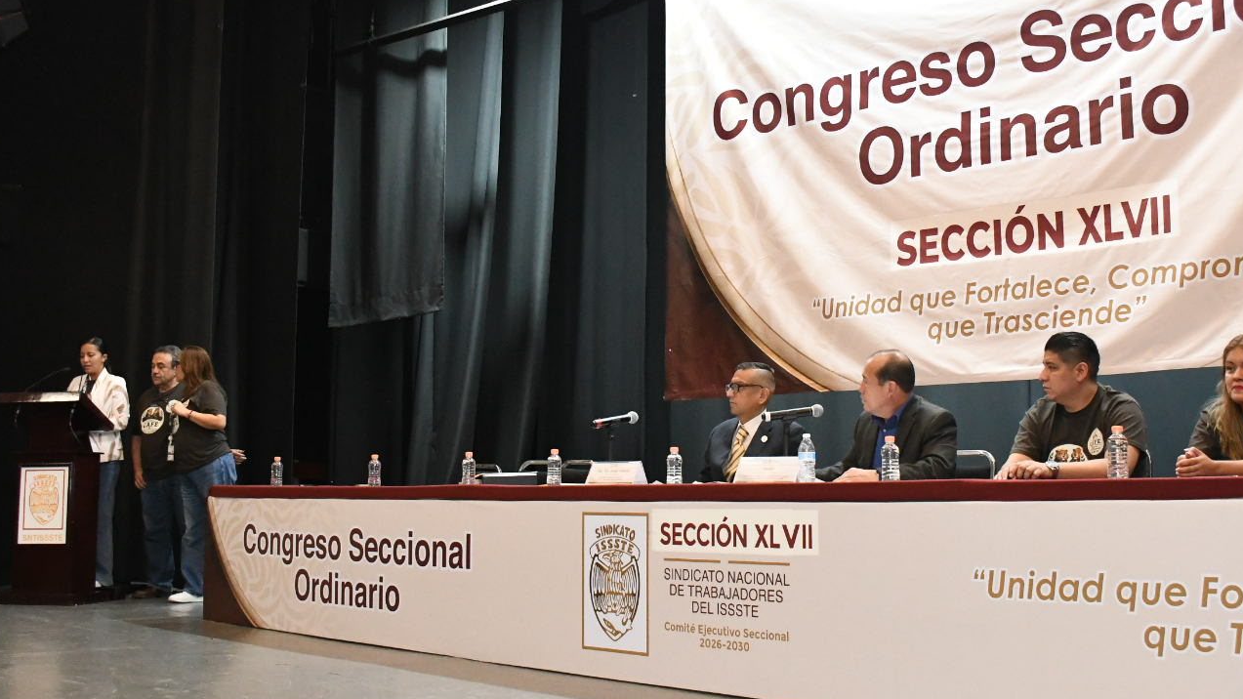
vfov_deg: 29.7
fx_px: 1318
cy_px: 328
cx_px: 699
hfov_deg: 50.4
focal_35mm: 40
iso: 6400
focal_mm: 20
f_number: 5.6
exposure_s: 1/100
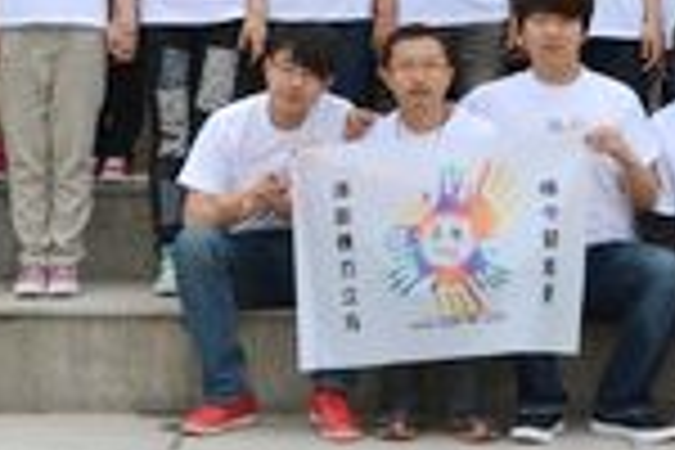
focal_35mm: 126
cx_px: 428
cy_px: -40
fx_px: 2362
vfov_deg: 10.7
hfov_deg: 16.2
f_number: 5.6
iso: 250
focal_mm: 30
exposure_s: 1/125
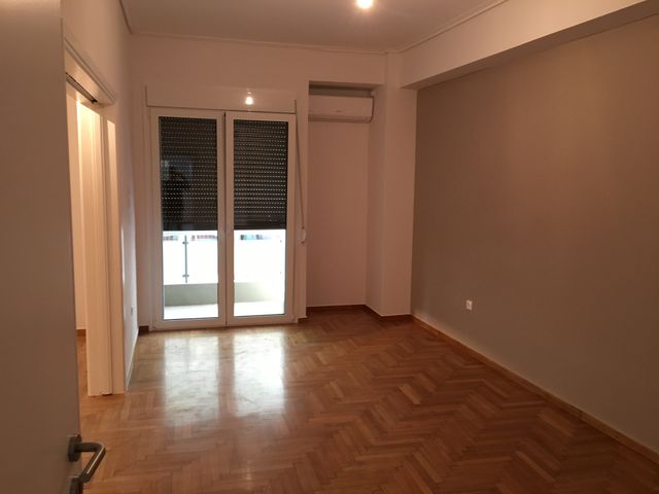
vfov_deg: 48.2
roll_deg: -1.1
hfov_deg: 61.7
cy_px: 247
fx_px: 552
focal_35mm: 29
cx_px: 330
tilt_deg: -8.7
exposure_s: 1/33
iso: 125
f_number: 2.2
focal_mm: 4.15
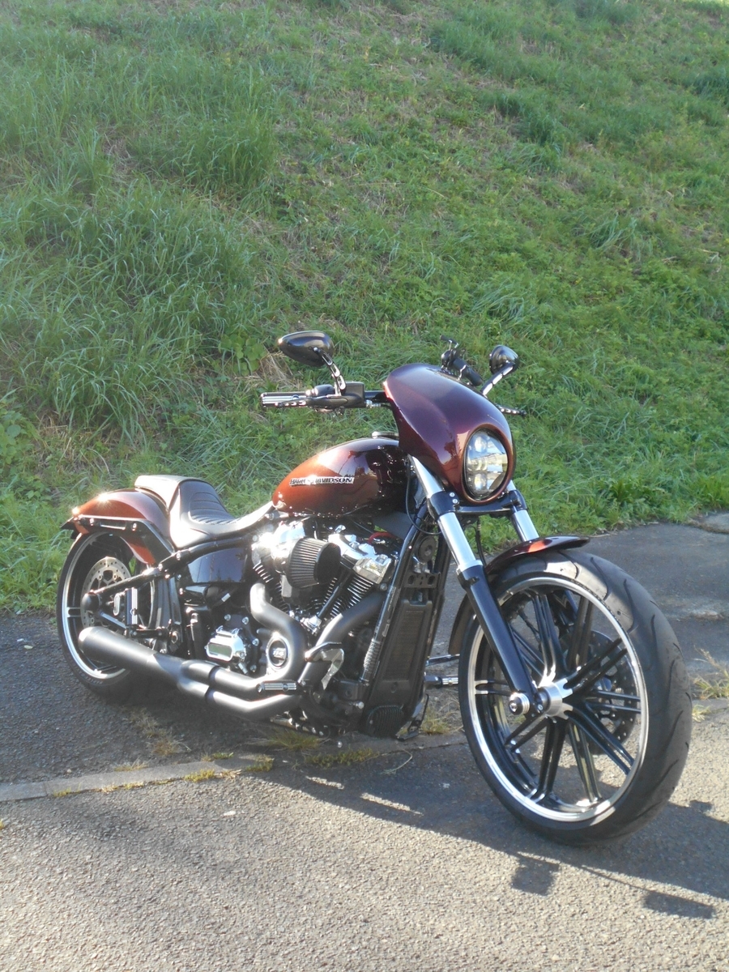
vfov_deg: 42.9
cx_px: 364
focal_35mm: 44
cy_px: 486
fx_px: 1235
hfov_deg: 32.9
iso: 220
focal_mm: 7.7
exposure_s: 1/250
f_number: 4.2
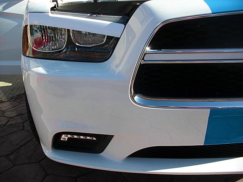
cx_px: 122
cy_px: 91
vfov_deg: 39.7
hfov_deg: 51.4
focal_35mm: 36
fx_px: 253
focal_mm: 6.3
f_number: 2.8
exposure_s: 1/500
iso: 50
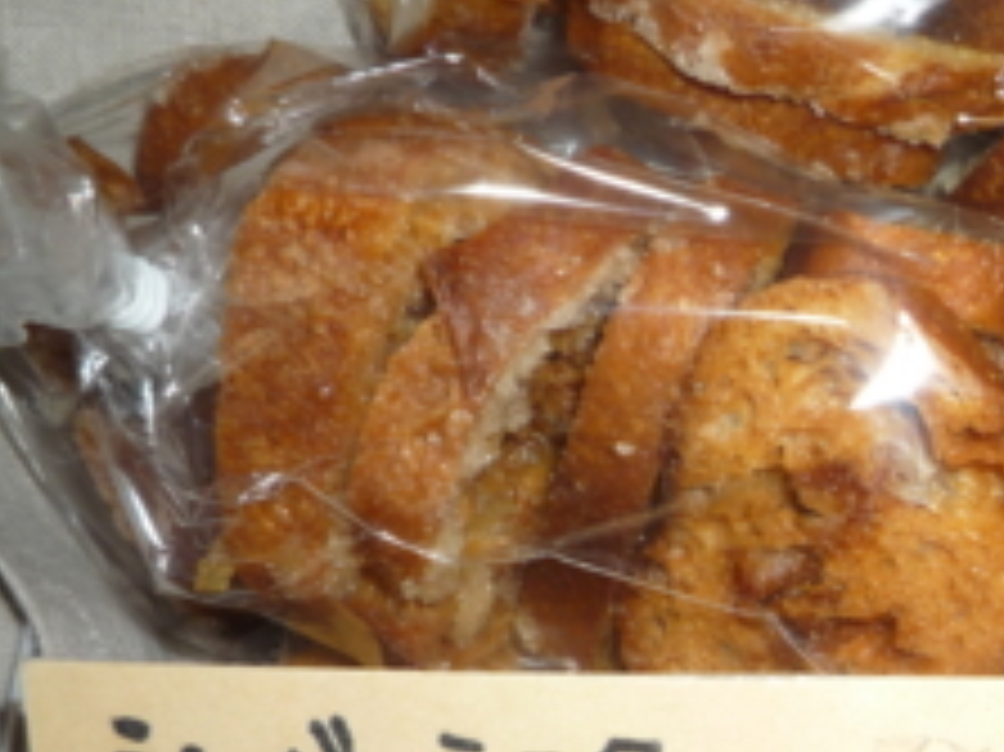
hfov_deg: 31.0
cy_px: 637
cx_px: 1072
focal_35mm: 56
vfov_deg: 25.5
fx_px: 1623
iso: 100
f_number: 4
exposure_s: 1/30
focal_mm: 4.4
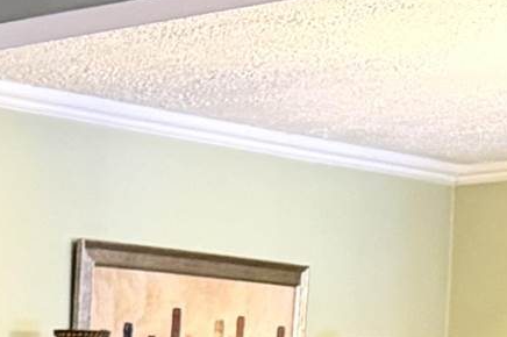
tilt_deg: -11.7
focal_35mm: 176
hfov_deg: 10.6
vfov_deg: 7.0
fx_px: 2477
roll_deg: +2.3
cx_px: -528
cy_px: 1027
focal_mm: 6.76
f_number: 1.78
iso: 400
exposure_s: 1/60
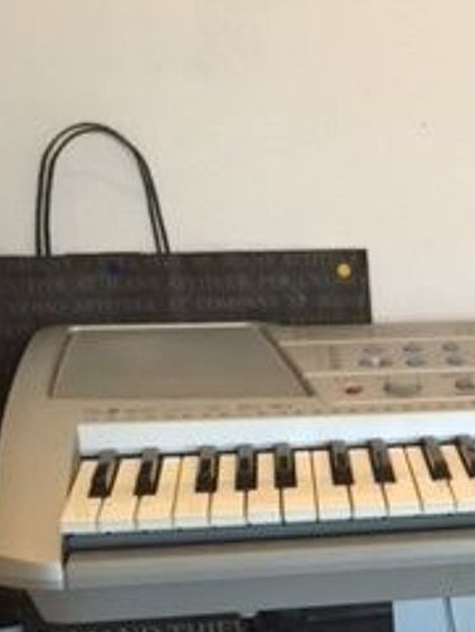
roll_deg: -1.6
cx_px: 602
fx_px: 1408
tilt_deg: -24.5
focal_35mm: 77
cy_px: 684
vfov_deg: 23.8
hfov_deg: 18.0
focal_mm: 4.15
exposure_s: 1/8
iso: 125
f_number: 2.2
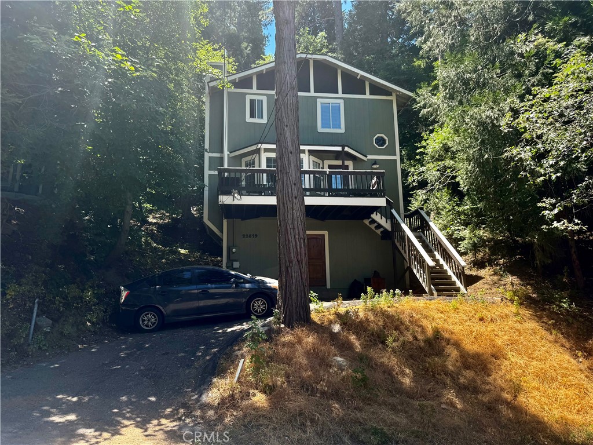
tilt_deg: +12.2
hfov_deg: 71.6
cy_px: 222
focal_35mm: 24
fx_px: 411
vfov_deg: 56.8
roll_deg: +1.4
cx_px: 296
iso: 80
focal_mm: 6.76
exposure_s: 1/1139
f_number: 1.78
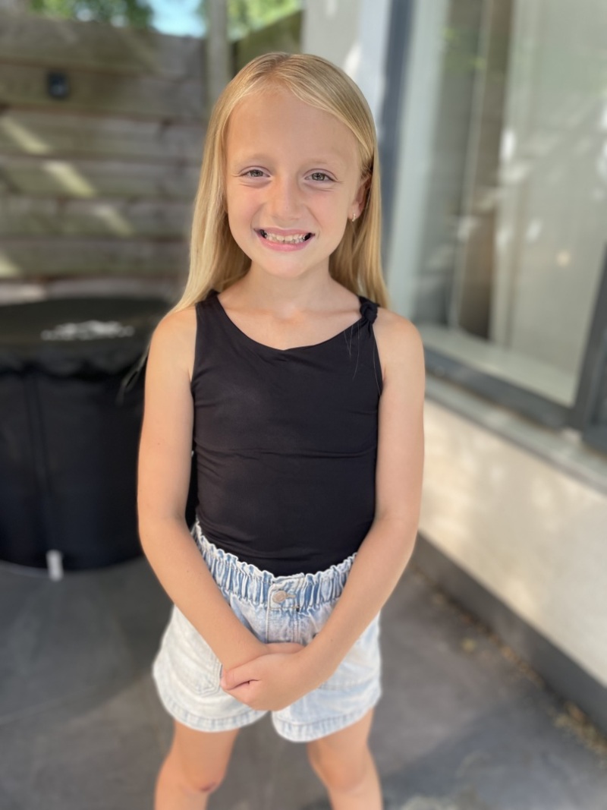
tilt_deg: -19.7
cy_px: 405
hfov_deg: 53.1
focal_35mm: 26
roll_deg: -2.4
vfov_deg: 67.3
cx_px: 304
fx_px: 608
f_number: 1.6
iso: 50
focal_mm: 4.2
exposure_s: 1/339
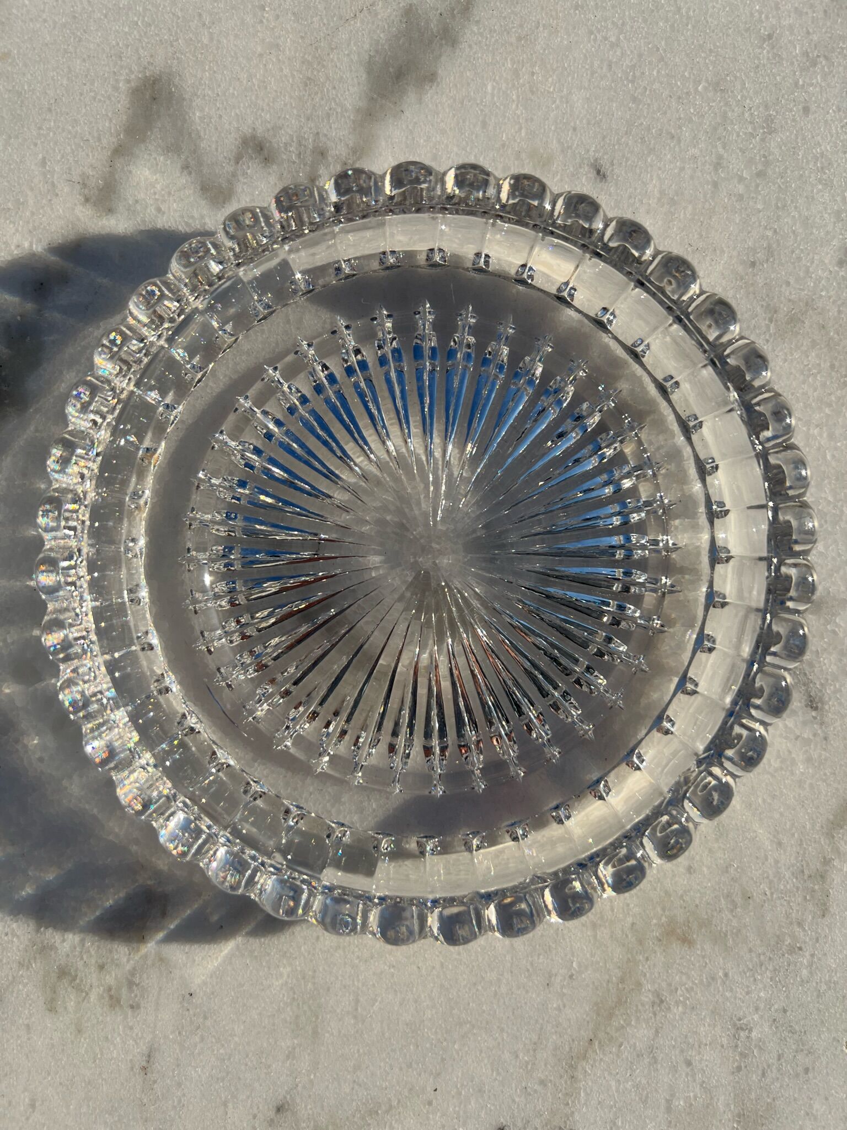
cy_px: 565
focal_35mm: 26
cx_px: 424
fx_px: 849
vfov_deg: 67.3
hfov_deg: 53.0
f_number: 1.5
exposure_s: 1/4274
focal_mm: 5.7
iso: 50
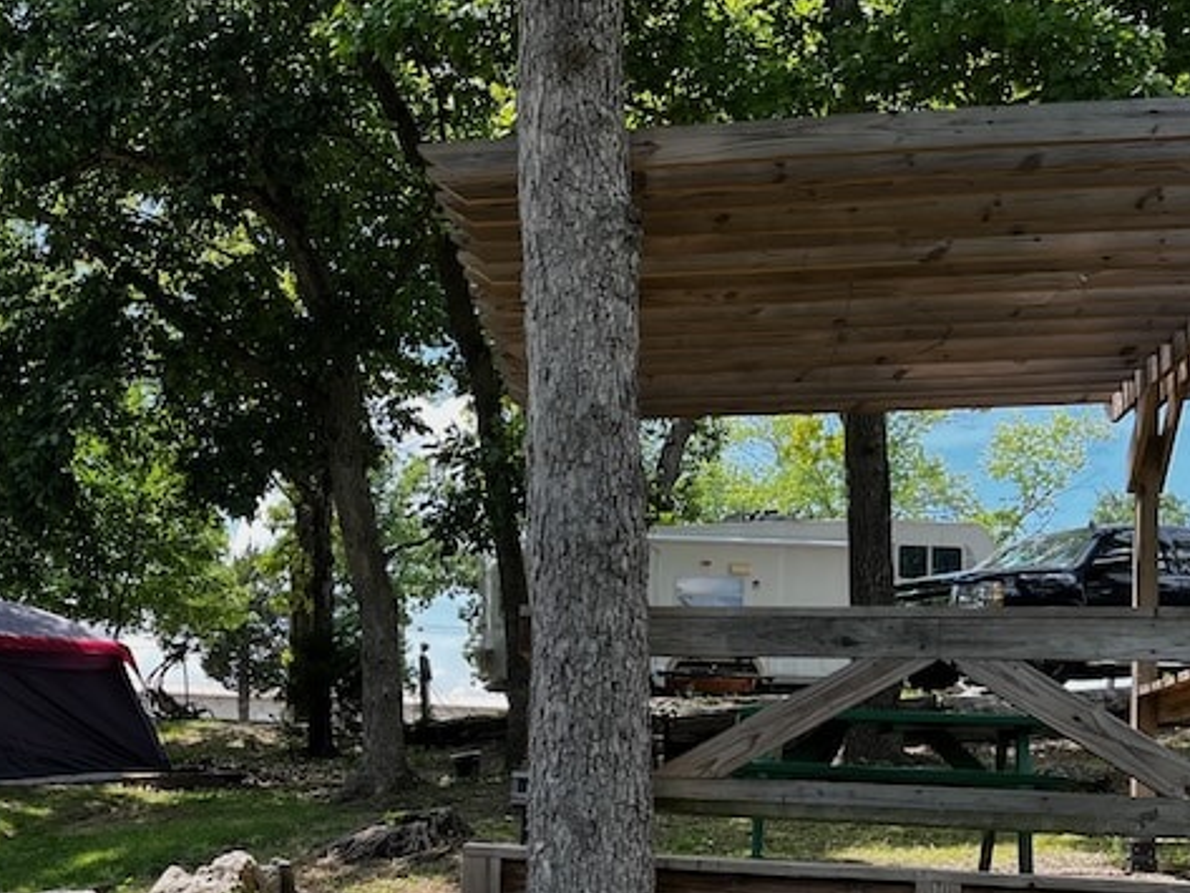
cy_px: 747
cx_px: 289
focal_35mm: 44
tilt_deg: +2.8
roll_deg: -1.8
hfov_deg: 41.6
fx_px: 1513
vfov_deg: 31.8
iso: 50
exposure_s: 1/657
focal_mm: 5.1
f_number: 1.6
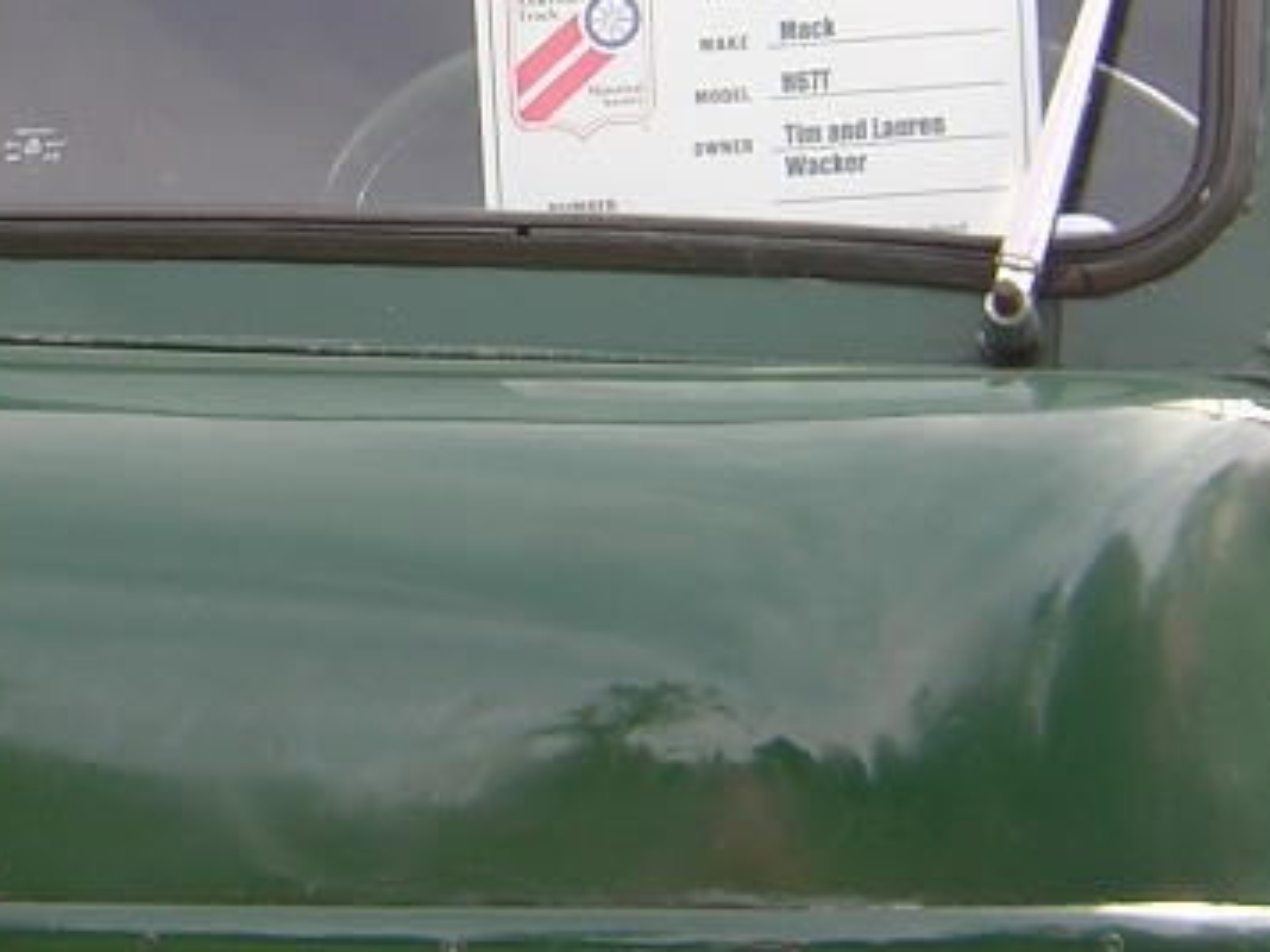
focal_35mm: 81
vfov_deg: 18.0
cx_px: 296
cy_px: 150
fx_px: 2972
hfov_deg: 23.8
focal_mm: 4.7
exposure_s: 1/269
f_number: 2.6
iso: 100
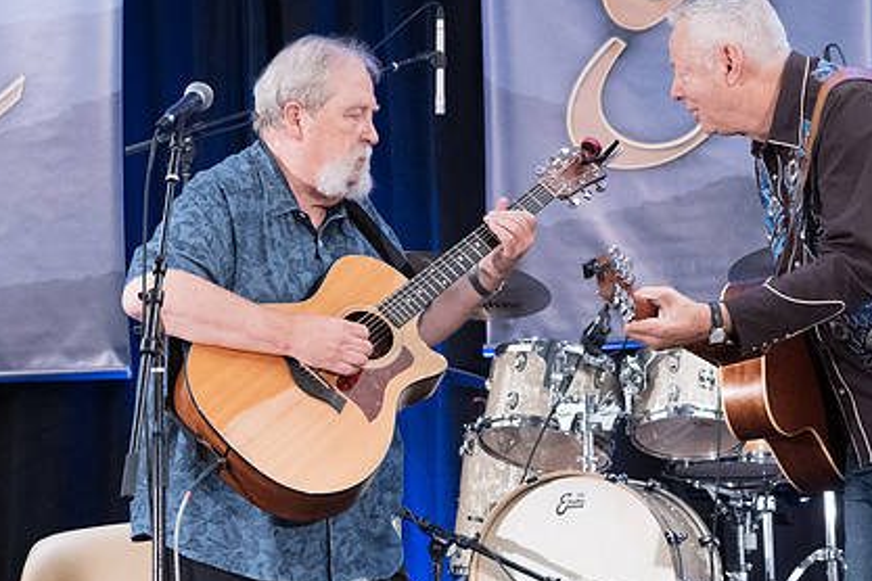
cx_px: 565
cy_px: 333
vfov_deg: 11.5
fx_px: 2882
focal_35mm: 119
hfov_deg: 17.2
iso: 12800
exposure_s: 1/250
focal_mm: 67
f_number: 5
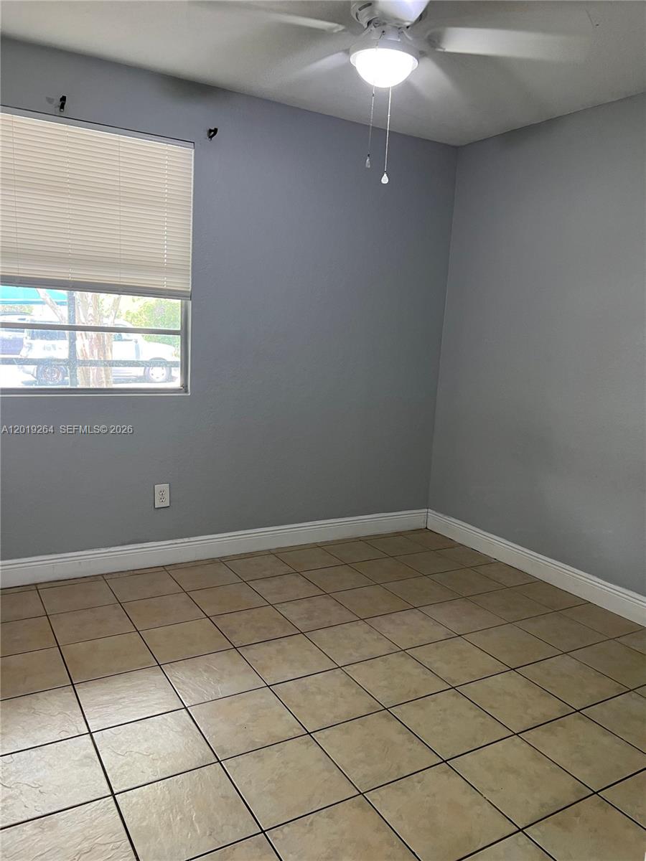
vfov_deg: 67.3
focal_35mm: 26
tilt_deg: -8.1
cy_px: 430
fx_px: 647
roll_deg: -1.2
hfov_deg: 53.1
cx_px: 323
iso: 125
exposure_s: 1/60
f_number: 1.5
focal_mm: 5.7
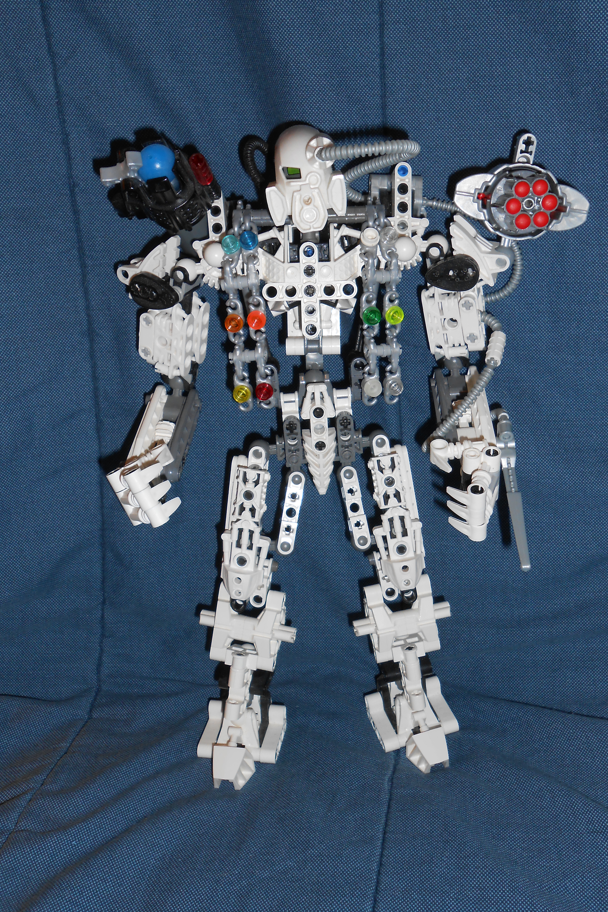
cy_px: 459
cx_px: 316
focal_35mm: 36
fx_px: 912
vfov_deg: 53.1
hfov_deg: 36.9
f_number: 3.9
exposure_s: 1/30
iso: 80
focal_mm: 6
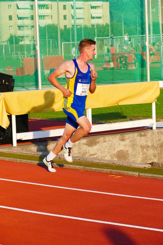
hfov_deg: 9.9
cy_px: 122
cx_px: 82
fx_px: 944
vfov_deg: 14.8
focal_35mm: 139
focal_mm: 50.69
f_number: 3.9
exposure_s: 1/400
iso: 125
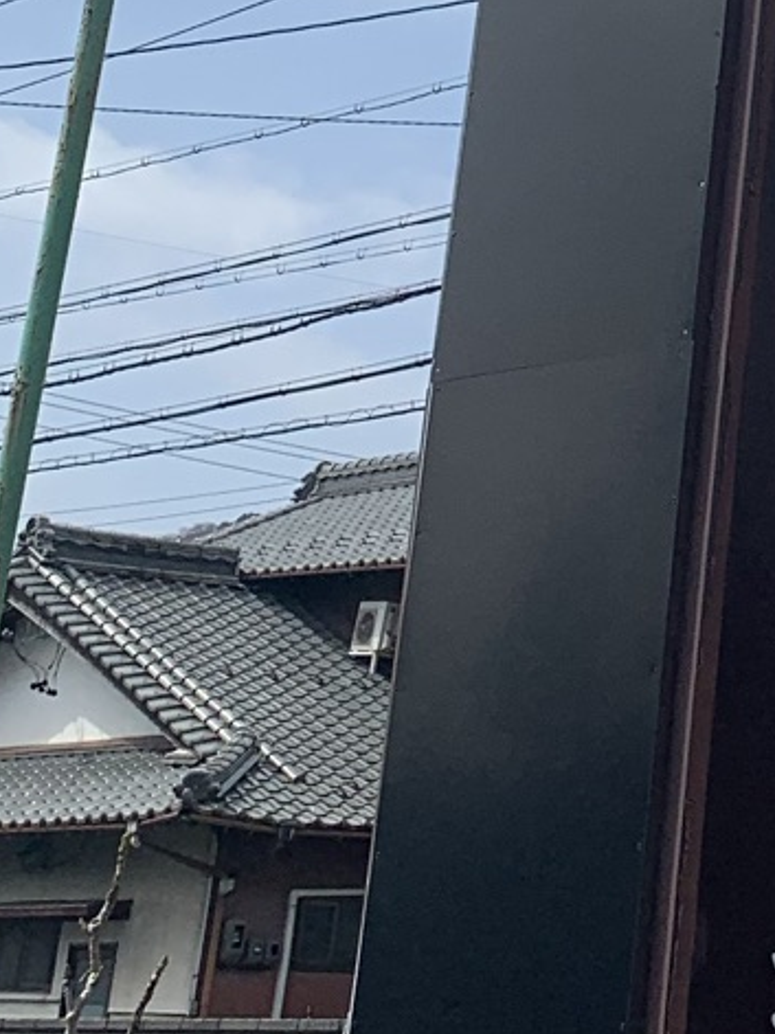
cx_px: 1416
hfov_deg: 12.0
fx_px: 3375
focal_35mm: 113
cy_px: -400
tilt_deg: +24.6
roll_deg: -1.1
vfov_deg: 16.3
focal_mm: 4.25
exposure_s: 1/4464
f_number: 1.8
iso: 25
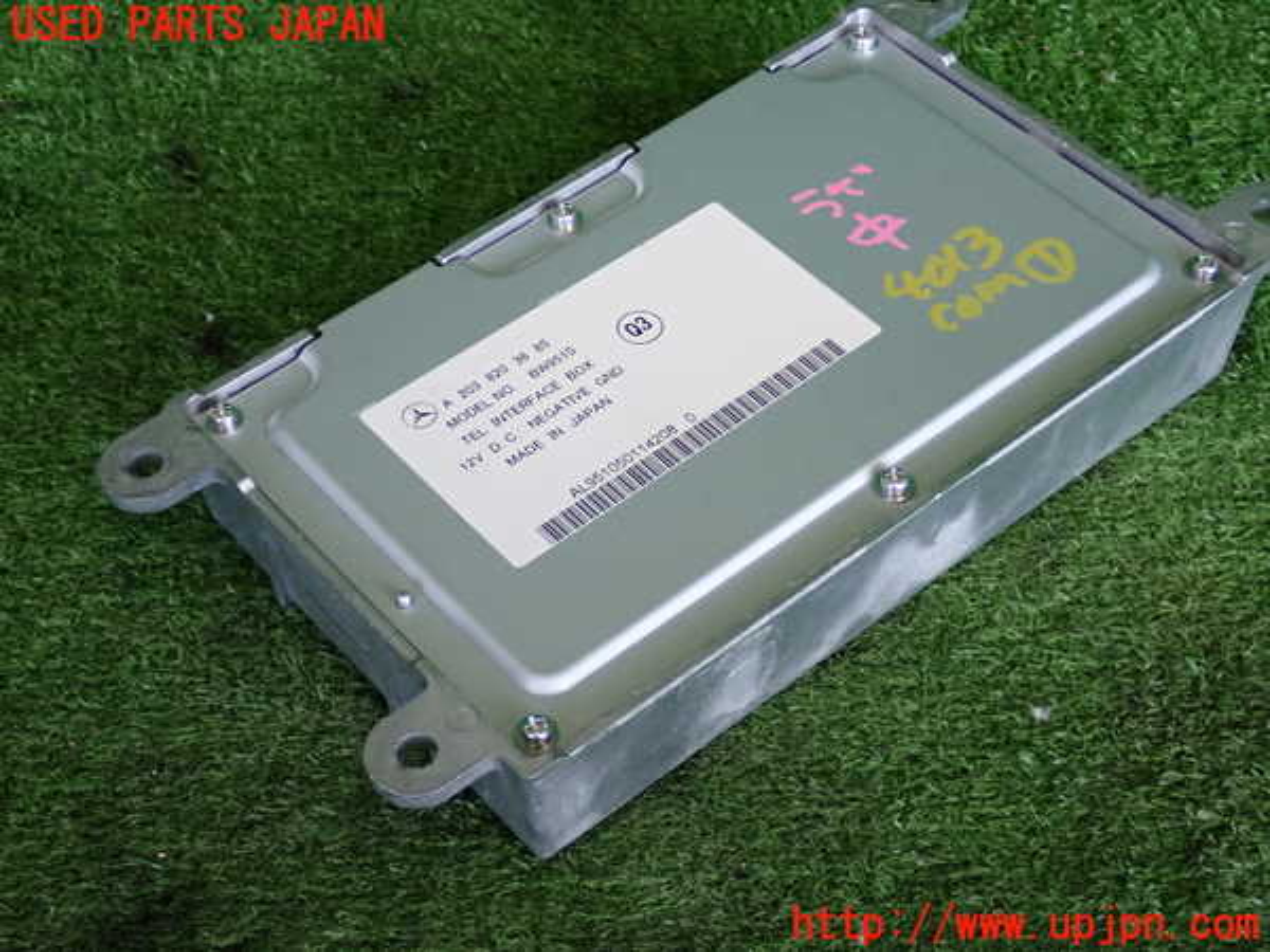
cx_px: 635
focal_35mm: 62
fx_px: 2275
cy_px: 476
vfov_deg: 23.7
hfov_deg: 31.2
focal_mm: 11.09
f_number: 3.6
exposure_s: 1/60
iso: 320
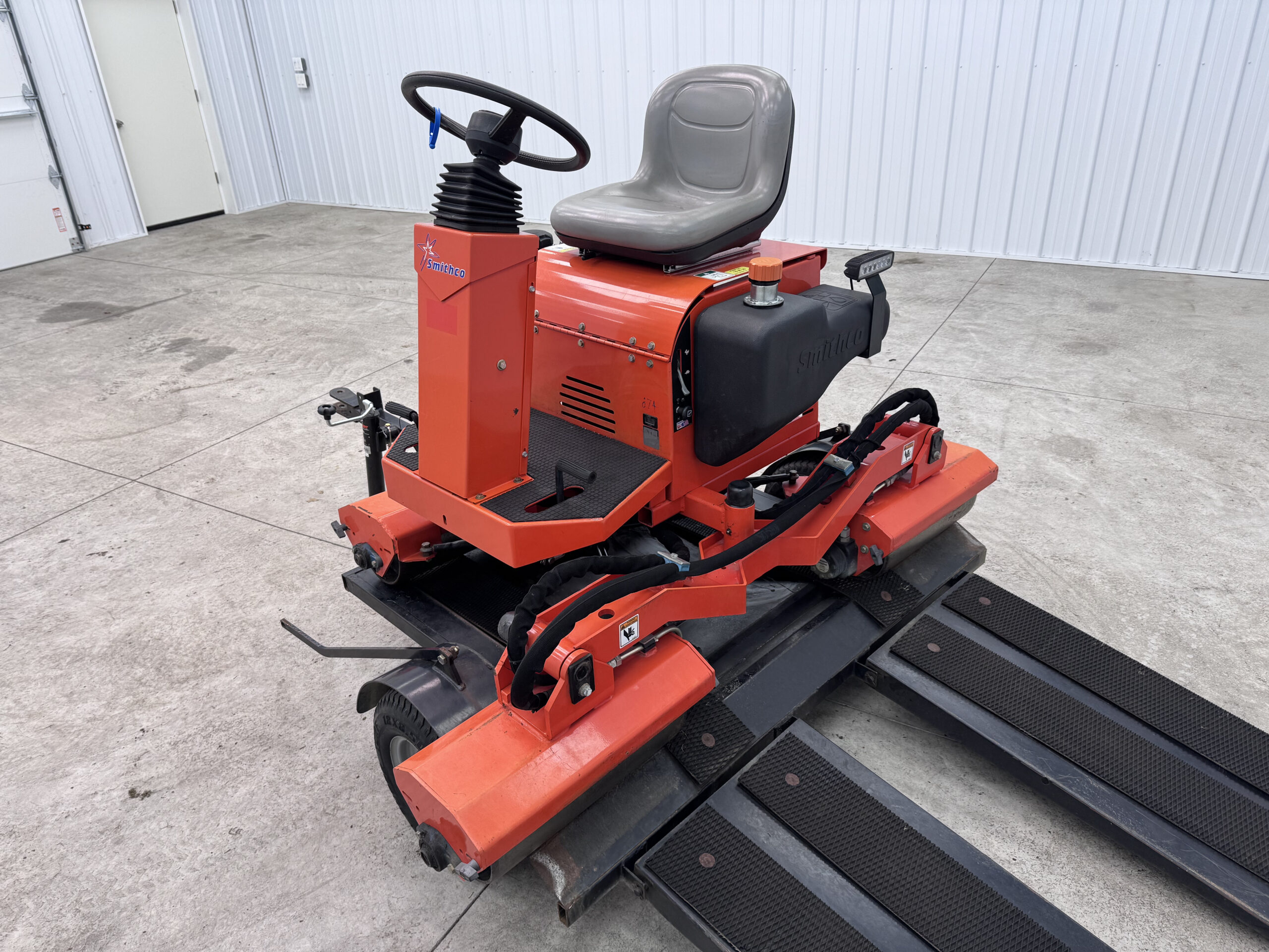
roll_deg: +2.2
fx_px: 880
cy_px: 476
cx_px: 634
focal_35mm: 24
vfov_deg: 56.8
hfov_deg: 71.6
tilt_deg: -28.1
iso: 100
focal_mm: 6.76
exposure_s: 1/120
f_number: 1.78
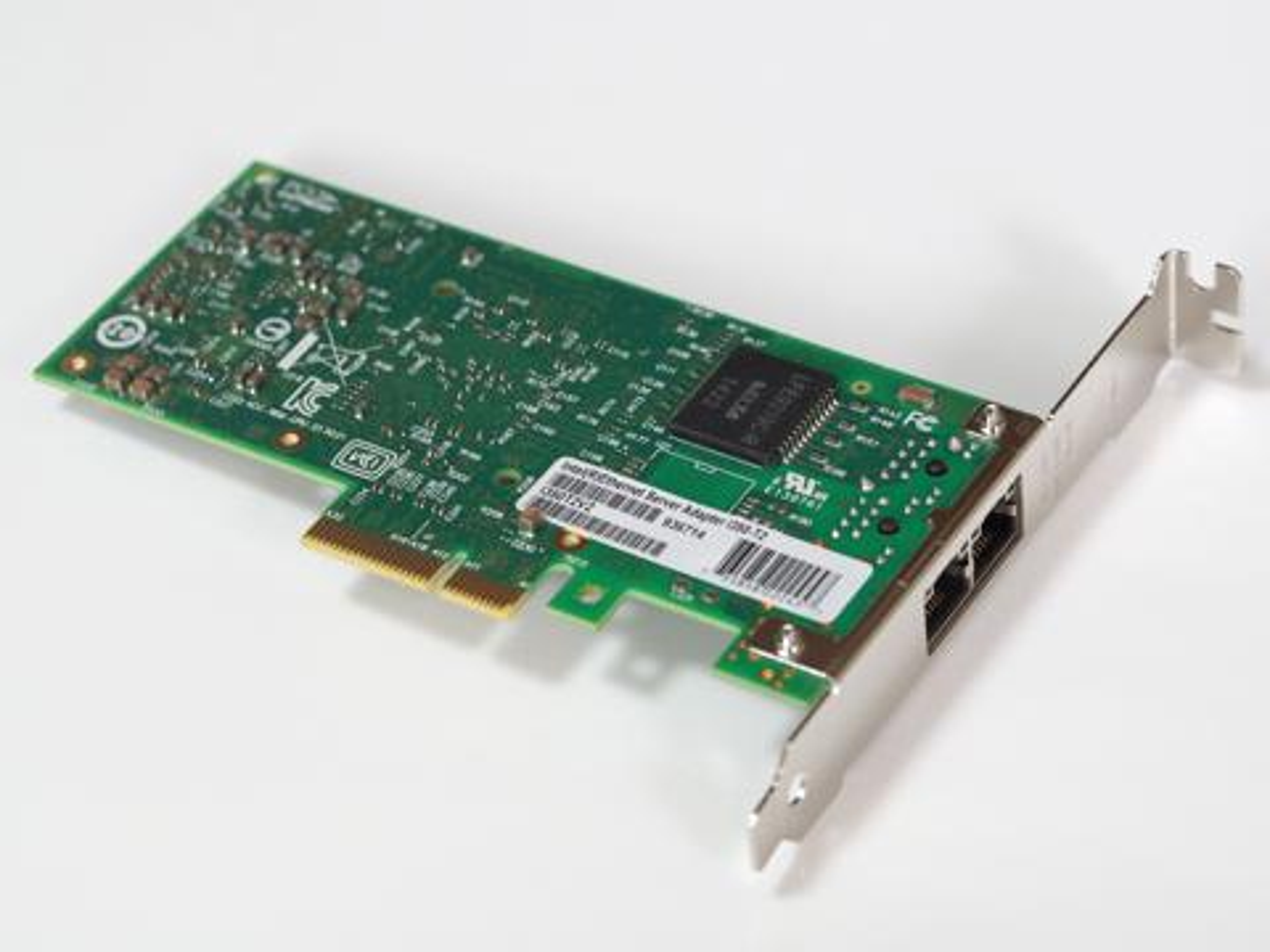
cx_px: 635
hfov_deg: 16.4
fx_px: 4403
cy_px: 476
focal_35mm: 120
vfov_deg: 12.3
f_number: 4
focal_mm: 60
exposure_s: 1/125
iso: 1600
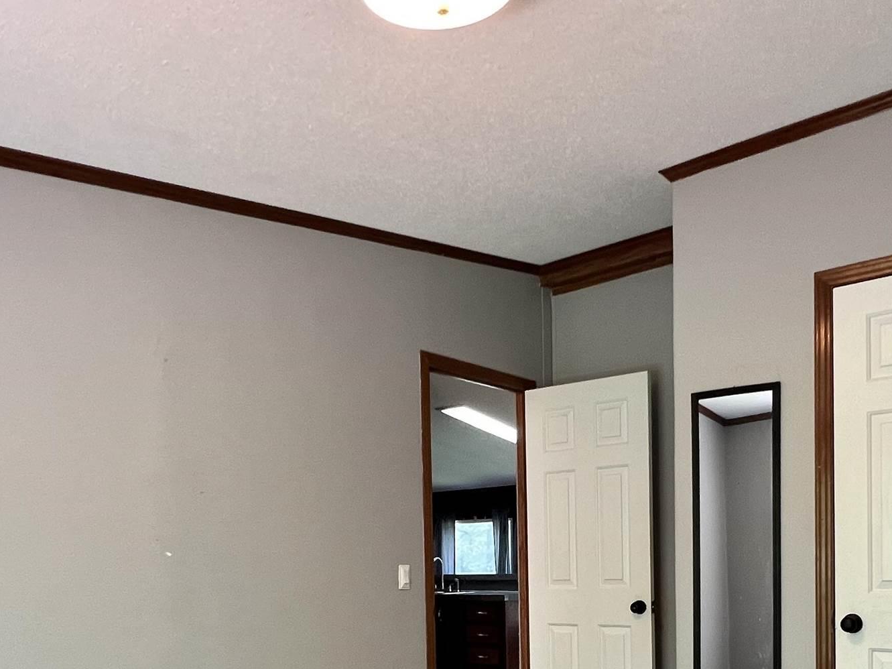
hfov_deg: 59.2
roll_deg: +0.8
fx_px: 773
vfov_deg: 42.9
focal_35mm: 30
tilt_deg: -1.2
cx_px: 556
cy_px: 599
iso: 200
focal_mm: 1.57
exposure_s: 1/99
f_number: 1.8
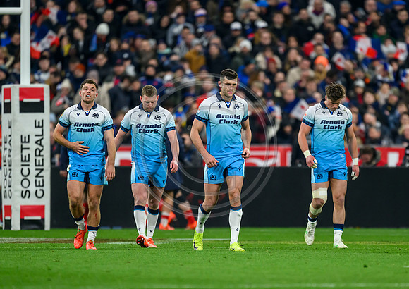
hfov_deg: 2.8
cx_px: 263
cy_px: 173
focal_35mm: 713
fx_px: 8255
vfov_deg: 2.0
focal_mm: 560
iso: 3200
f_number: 4
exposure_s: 1/1600
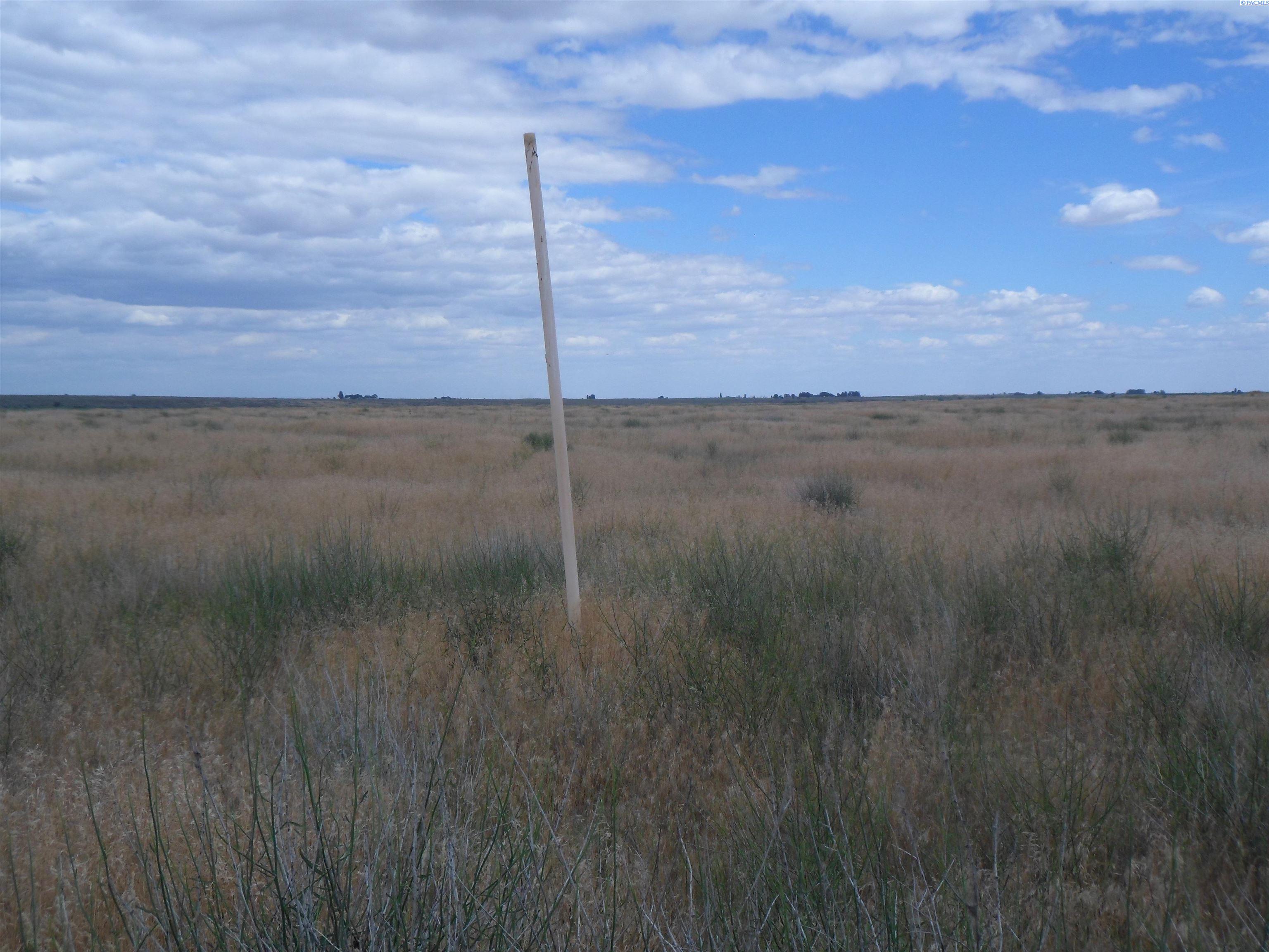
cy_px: 476
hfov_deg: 44.8
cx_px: 634
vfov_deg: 34.3
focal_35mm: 42
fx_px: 1540
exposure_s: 1/1000
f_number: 4
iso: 80
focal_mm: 6.5
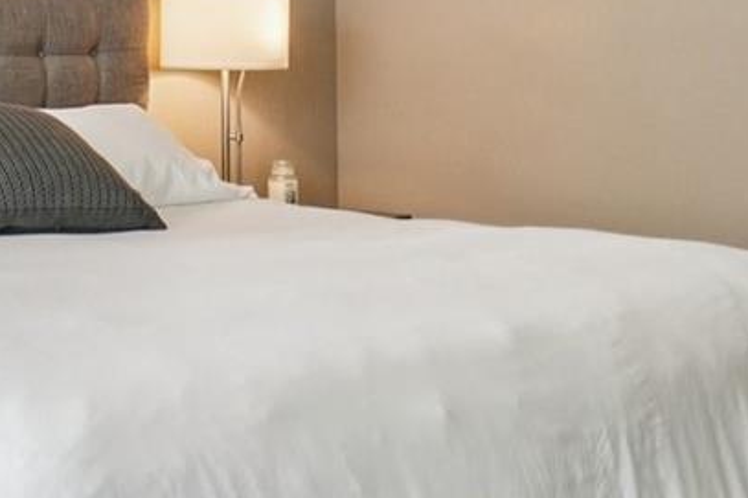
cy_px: 110
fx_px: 1225
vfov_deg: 22.7
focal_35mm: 59
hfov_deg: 32.0
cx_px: 53
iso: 400
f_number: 8
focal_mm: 10
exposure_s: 1/20
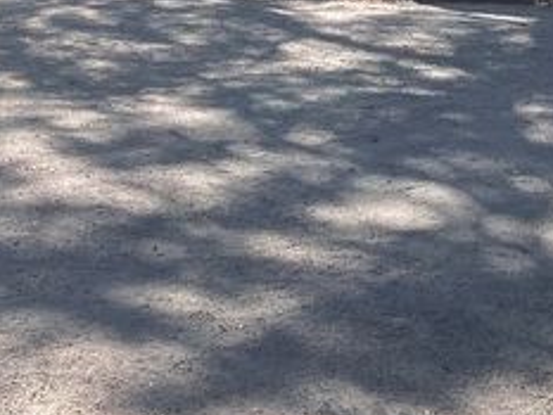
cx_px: 567
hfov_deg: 19.8
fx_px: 1534
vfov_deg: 14.7
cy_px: -133
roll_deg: -0.2
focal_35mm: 96
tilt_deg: -1.1
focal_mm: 3.99
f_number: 1.8
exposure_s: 1/665
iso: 20
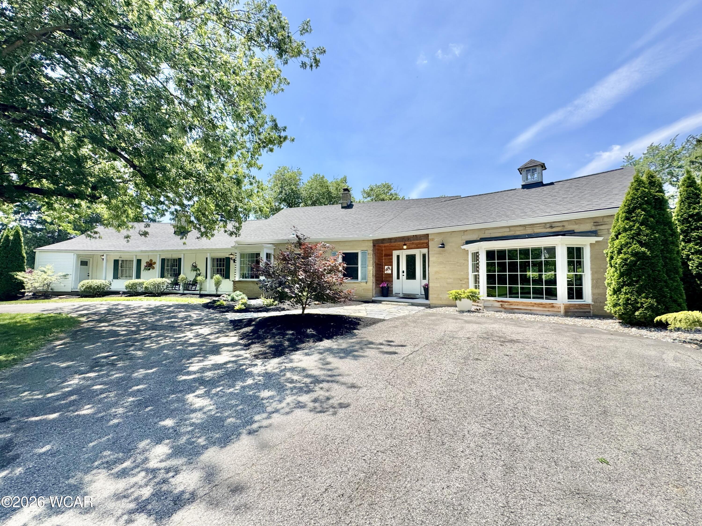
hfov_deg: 102.1
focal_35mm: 14
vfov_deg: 85.7
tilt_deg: +3.1
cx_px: 351
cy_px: 263
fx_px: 284
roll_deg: -0.8
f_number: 2.2
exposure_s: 1/1370
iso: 40
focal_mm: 2.22
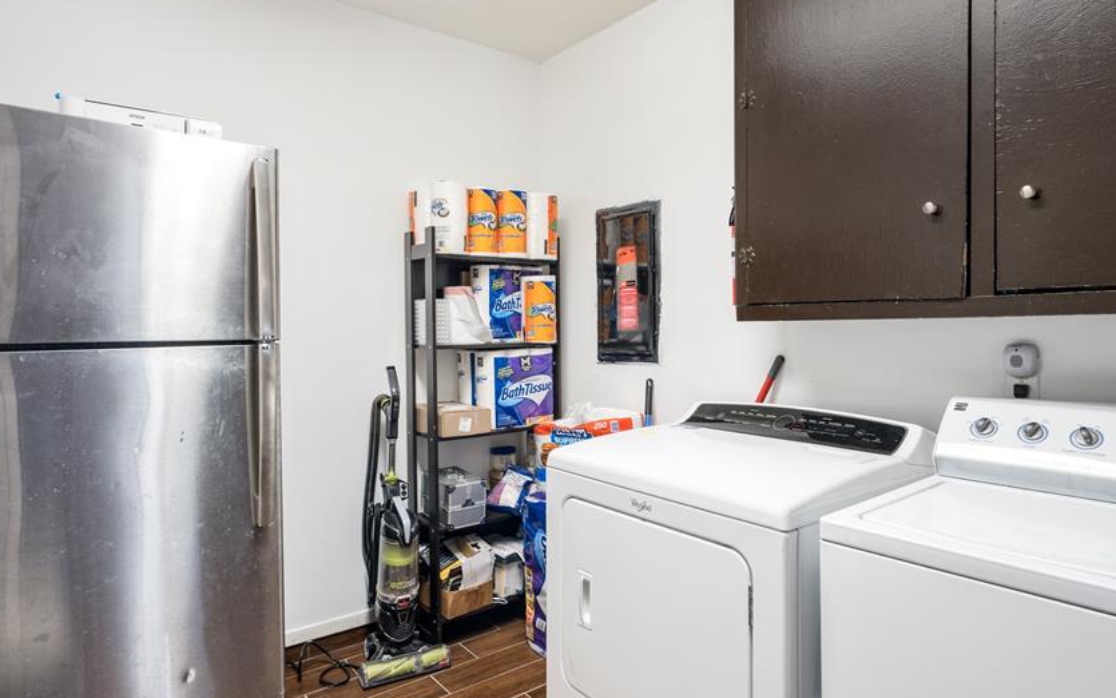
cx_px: 543
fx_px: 608
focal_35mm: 20
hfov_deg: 85.0
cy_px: 332
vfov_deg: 59.6
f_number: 7.1
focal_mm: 16
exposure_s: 1/1.25
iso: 200
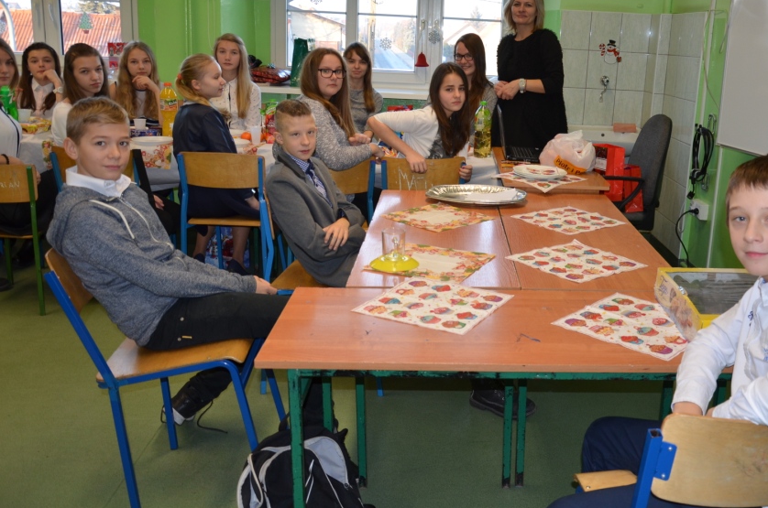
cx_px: 455
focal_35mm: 33
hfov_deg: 56.9
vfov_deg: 39.7
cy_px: 207
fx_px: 703
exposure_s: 1/100
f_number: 3.5
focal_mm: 18
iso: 400
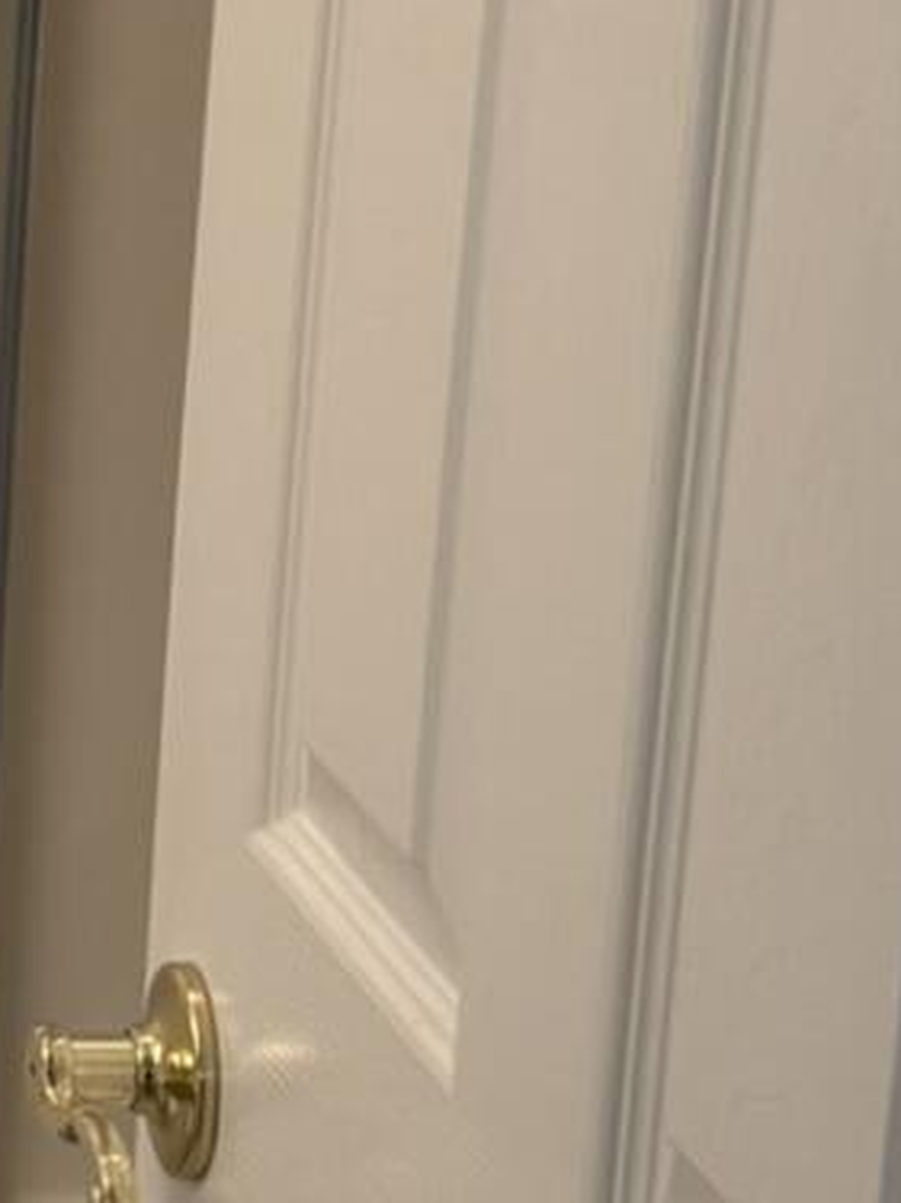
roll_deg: -0.7
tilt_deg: -13.3
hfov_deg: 10.4
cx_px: -1026
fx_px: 4445
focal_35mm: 128
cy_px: 459
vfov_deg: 15.4
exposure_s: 1/120
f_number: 1.78
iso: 160
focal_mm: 6.76
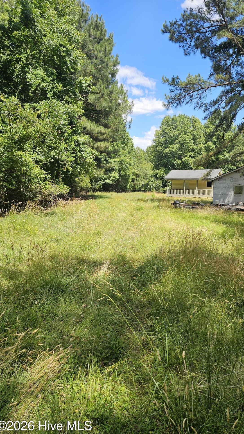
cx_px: 165
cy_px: 221
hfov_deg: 43.7
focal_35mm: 26
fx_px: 299
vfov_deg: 71.9
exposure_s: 1/350
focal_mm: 6.3
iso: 10
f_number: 1.7
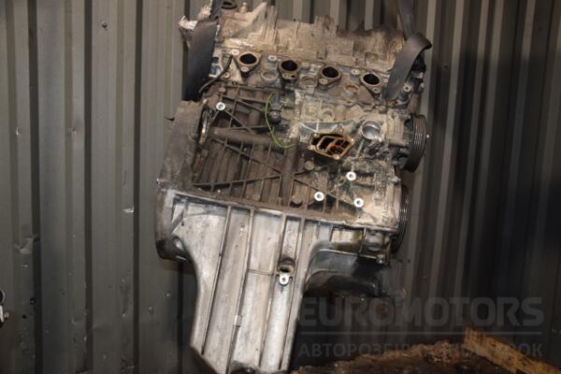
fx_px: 491
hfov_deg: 59.5
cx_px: 280
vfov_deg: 41.7
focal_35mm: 32
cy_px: 187
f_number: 5
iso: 800
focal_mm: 21
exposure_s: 1/60
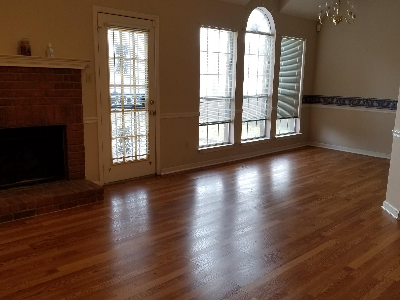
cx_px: 200
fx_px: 370
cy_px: 152
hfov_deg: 56.8
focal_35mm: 32
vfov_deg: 44.2
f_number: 1.7
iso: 64
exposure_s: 1/120
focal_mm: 4.3
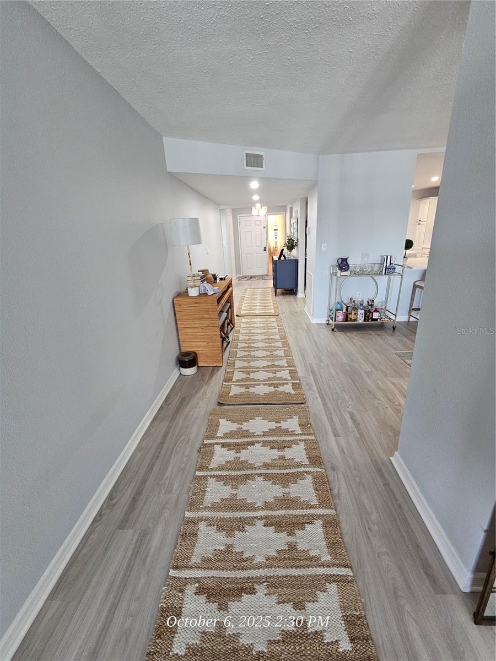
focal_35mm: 13
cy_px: 330
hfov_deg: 89.9
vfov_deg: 106.2
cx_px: 248
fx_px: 248
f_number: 2.2
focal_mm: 2.2
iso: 320
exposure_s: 1/40
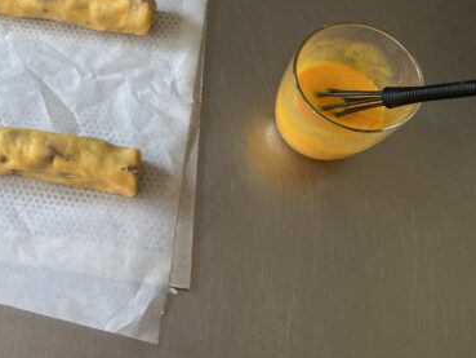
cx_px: 52
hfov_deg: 37.9
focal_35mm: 47
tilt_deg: -64.8
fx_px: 647
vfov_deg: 30.5
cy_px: 105
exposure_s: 1/121
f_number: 1.8
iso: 100
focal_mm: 4.25
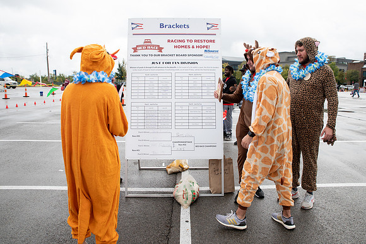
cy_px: 119
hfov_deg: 70.2
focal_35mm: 26
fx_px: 260
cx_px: 192
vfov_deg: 50.2
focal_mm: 24
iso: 400
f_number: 6.3
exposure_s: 1/400
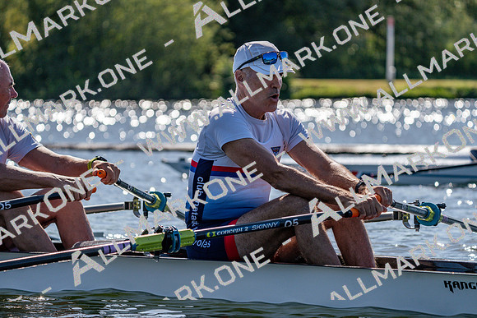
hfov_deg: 10.2
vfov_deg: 6.8
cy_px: 159
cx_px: 238
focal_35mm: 202
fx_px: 2677
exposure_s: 1/2000
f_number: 5.6
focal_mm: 202
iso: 200
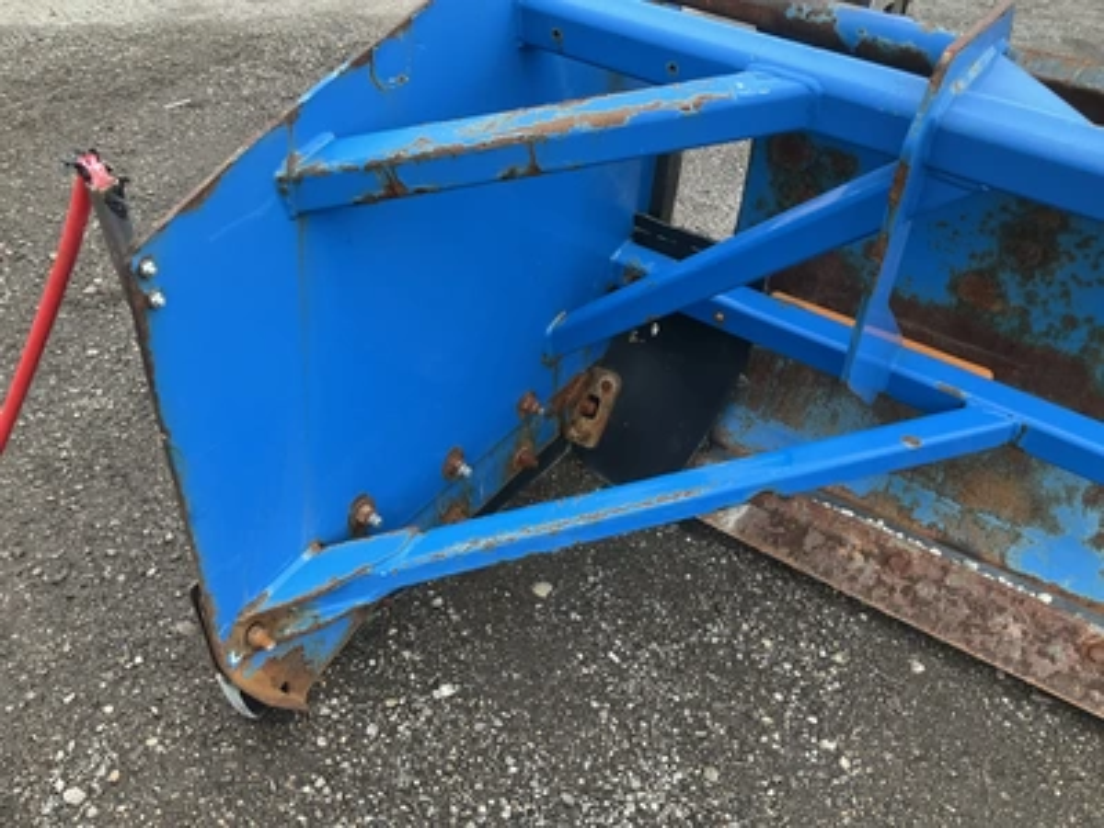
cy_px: 414
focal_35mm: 29
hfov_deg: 61.7
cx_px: 552
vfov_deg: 48.2
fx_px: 925
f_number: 1.8
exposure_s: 1/122
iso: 32
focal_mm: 3
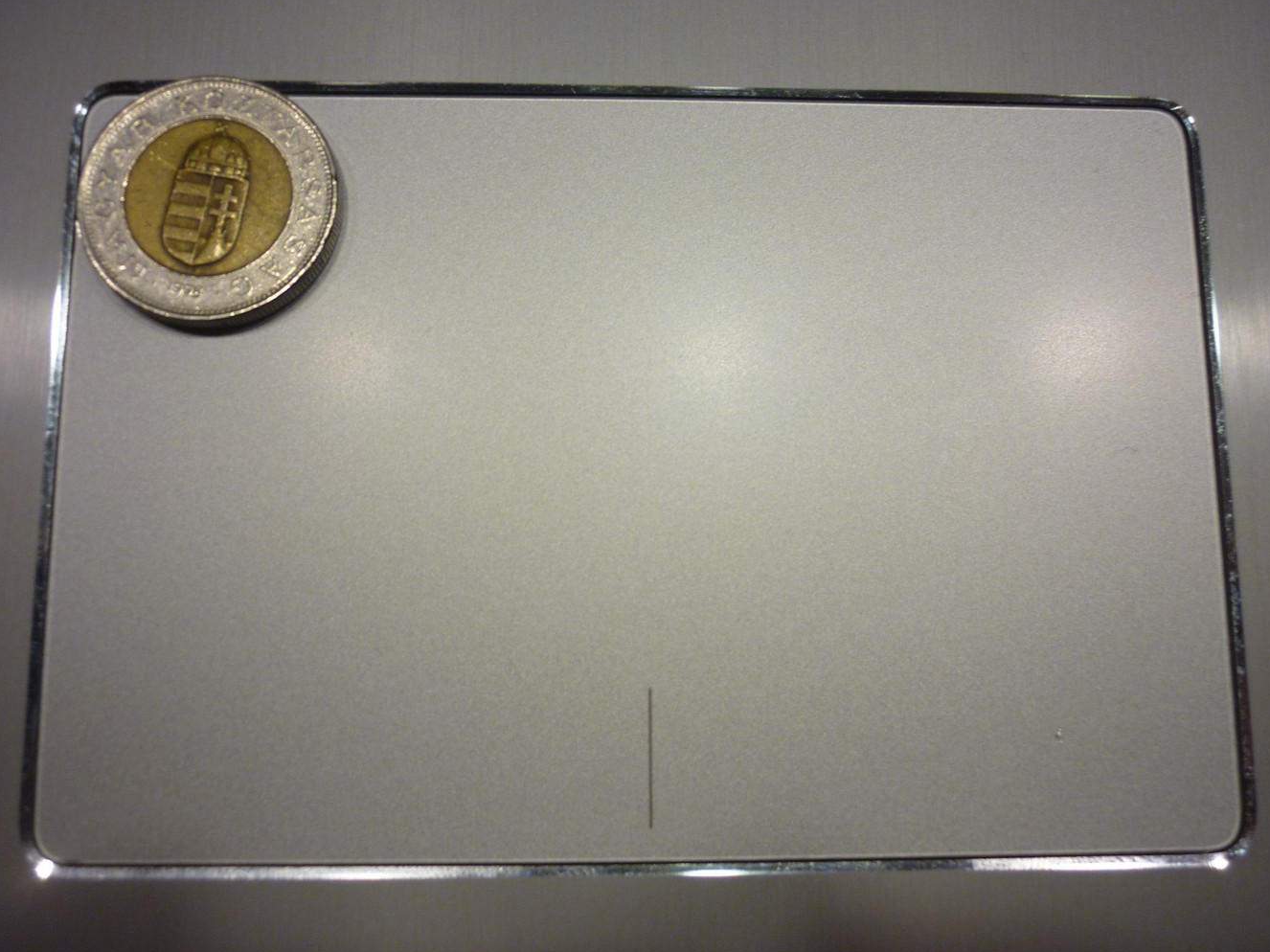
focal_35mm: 34
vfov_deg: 41.8
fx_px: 1247
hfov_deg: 54.0
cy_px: 465
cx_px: 635
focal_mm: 5.5
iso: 100
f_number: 2.8
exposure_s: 1/30
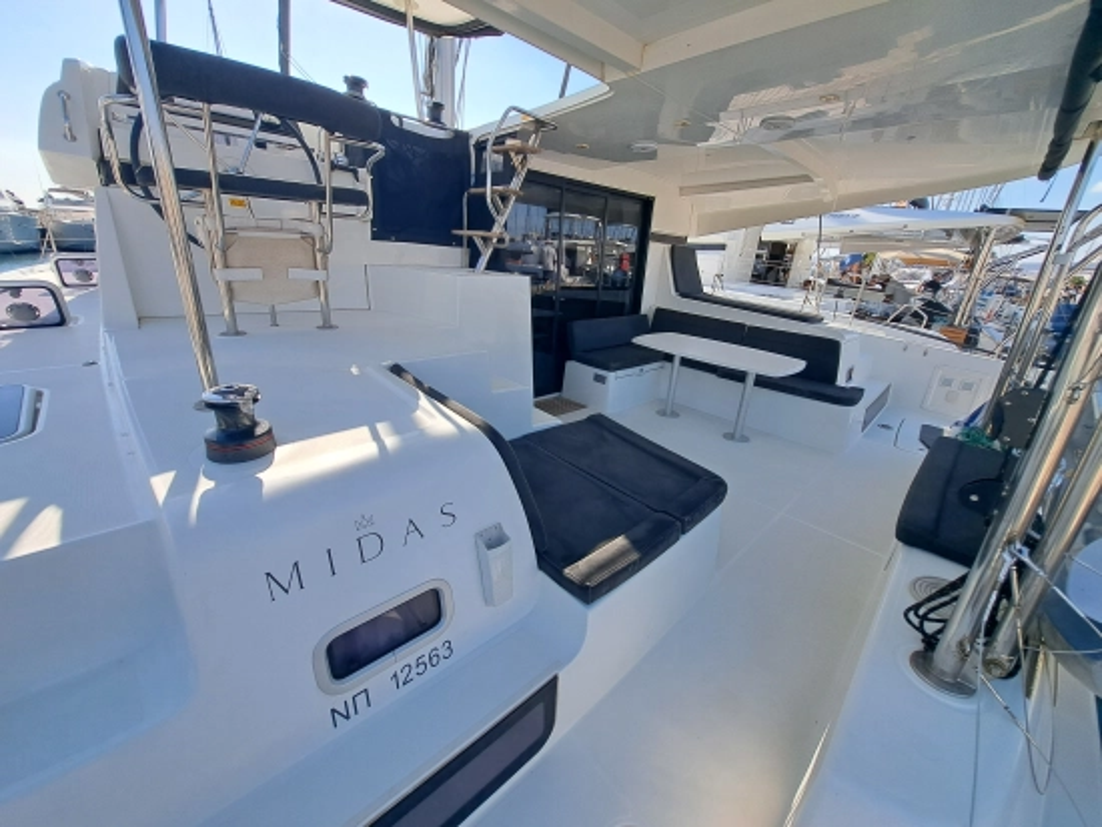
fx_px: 414
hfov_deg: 106.2
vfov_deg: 90.0
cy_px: 414
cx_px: 551
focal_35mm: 13
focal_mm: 1.74
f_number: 2.2
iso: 50
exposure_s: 1/1037
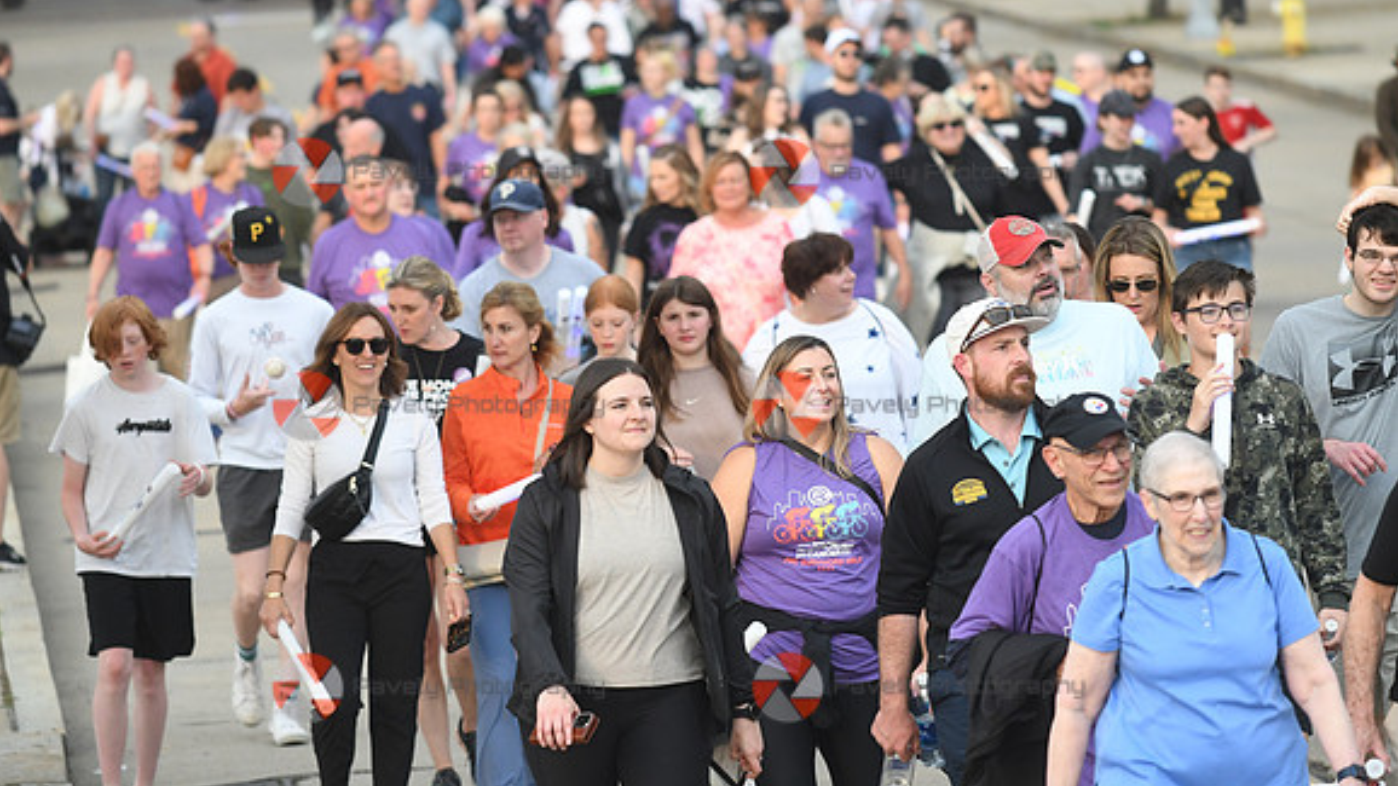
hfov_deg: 7.6
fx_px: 10527
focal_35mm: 284
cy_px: 325
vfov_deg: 4.3
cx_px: 699
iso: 1250
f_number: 4
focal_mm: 180
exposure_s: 1/1000
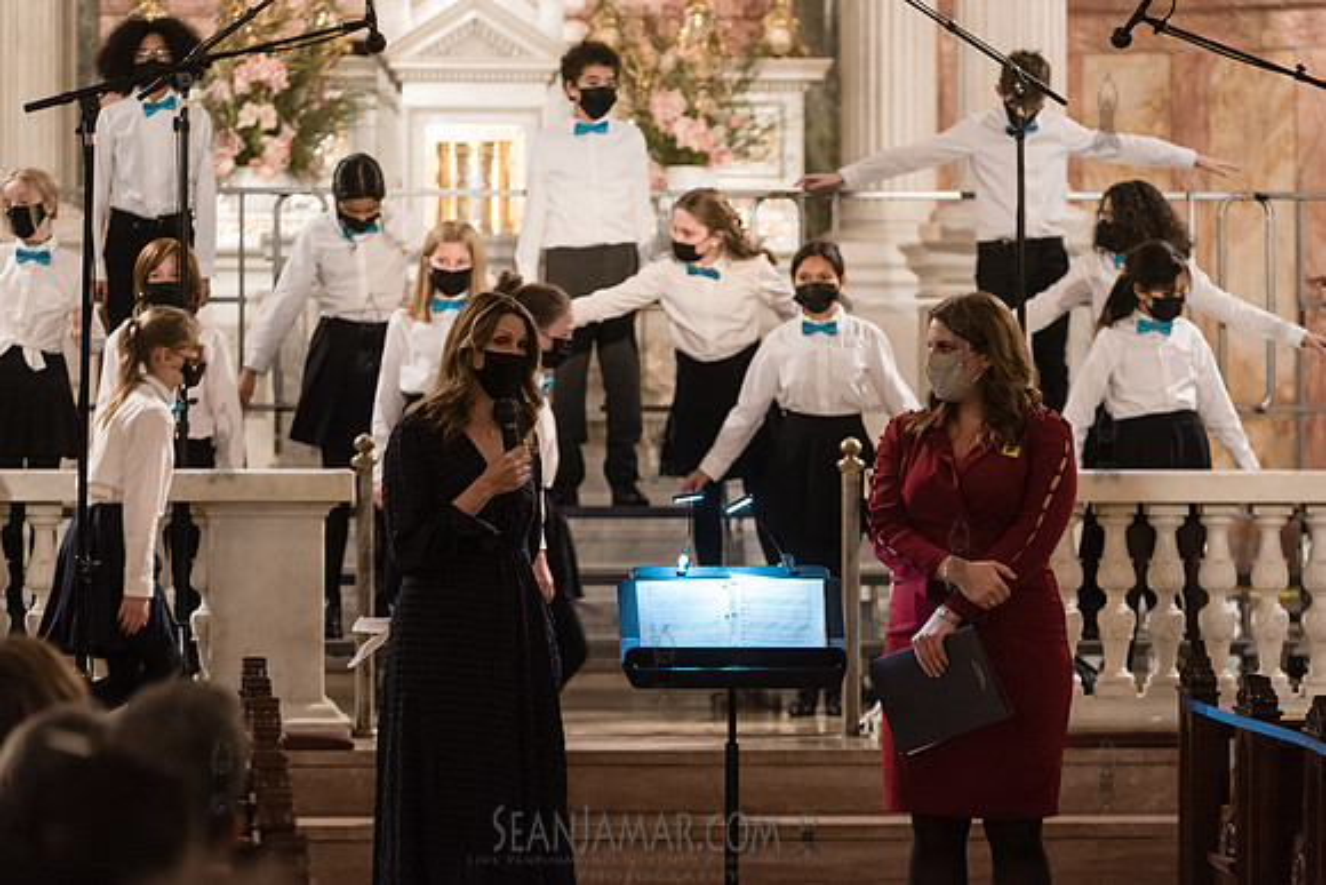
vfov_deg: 9.3
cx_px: 663
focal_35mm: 148
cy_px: 442
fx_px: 5445
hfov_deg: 13.9
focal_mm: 145
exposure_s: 1/125
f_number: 5
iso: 4000
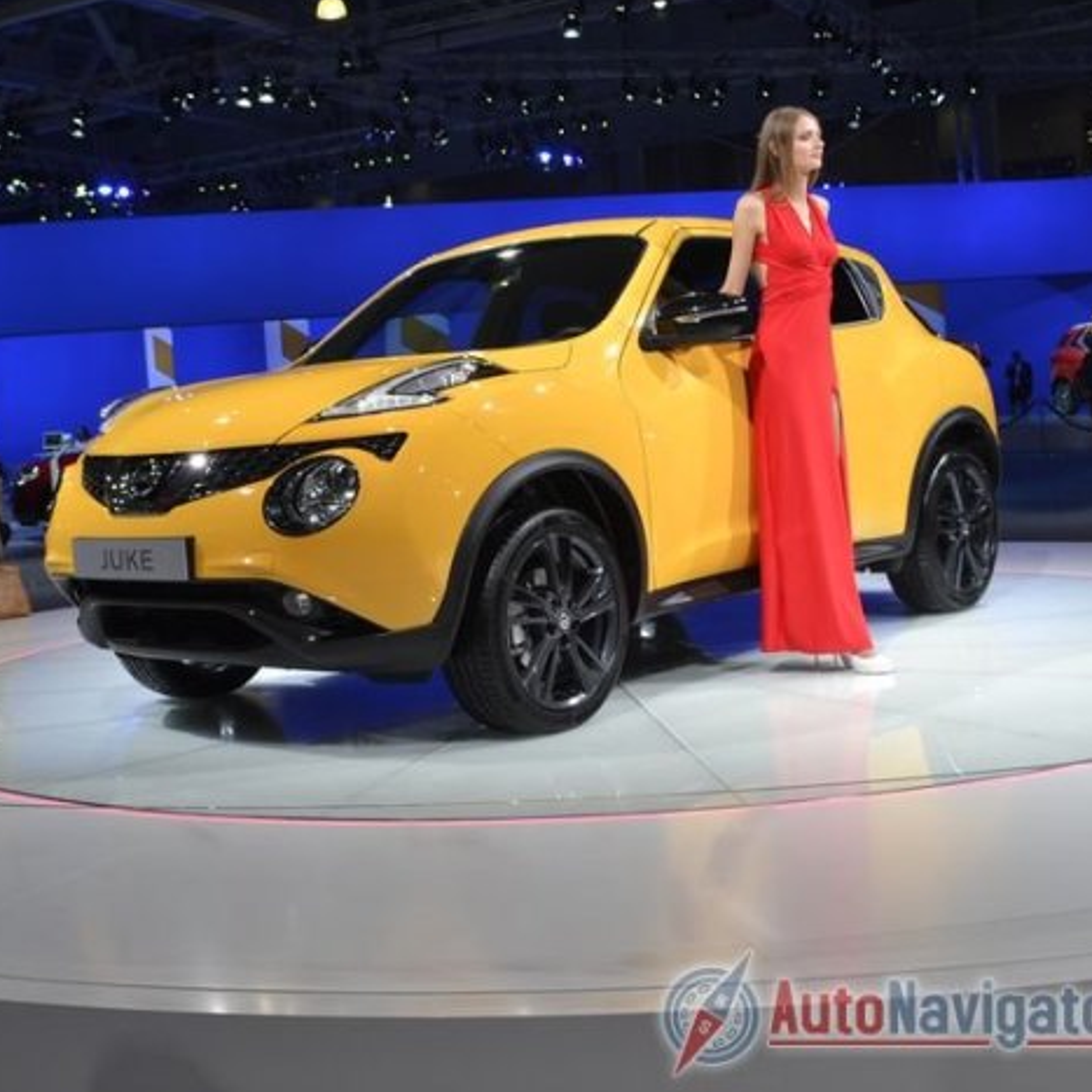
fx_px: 1713
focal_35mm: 48
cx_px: 320
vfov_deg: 35.3
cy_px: 478
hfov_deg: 34.8
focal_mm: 22
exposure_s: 1/125
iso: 280
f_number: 5.6
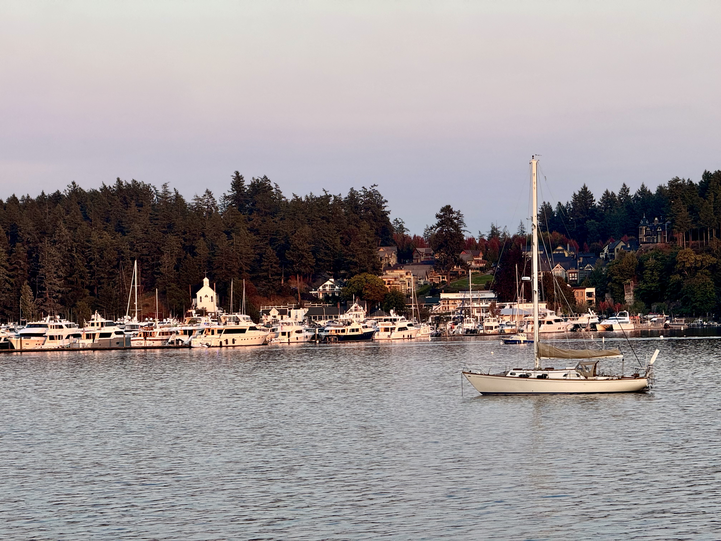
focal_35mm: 120
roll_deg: +1.7
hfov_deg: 16.4
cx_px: 360
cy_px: 270
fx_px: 2499
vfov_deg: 12.3
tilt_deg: +0.3
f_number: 2.8
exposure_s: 1/222
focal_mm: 15.66
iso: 50
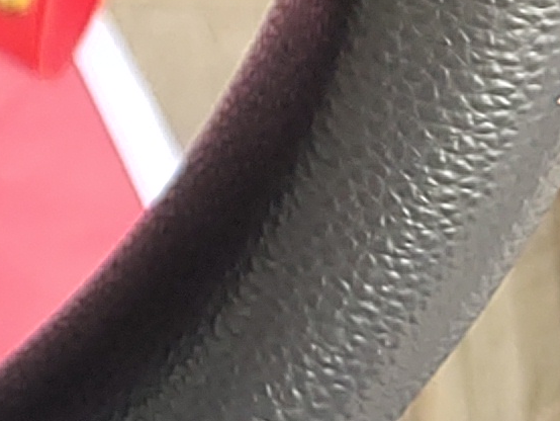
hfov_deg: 9.3
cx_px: -1097
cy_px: -495
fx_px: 2751
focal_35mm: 170
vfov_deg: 8.2
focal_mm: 5.56
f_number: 1.8
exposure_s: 1/50
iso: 342
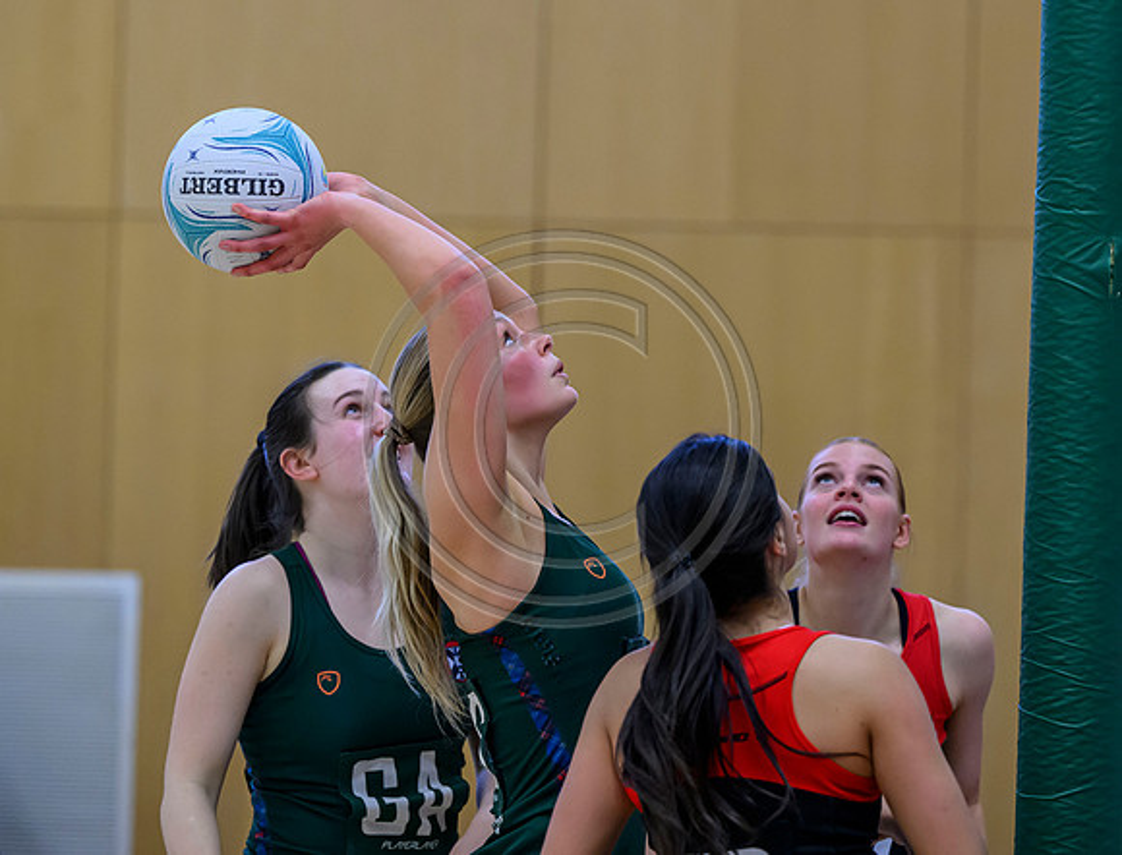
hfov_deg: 9.4
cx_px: 594
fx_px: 6818
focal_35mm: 209
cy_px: 285
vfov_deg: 7.2
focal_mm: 140
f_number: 3.2
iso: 3200
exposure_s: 1/1000
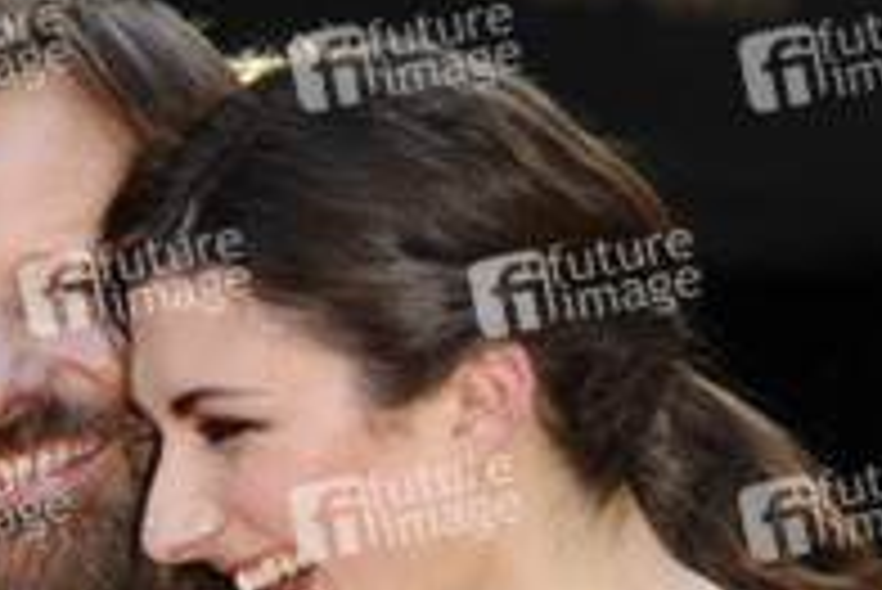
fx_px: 11404
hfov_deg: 4.4
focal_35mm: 465
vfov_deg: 3.0
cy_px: 622
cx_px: 14
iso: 320
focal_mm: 135
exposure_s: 1/160
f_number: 4.5
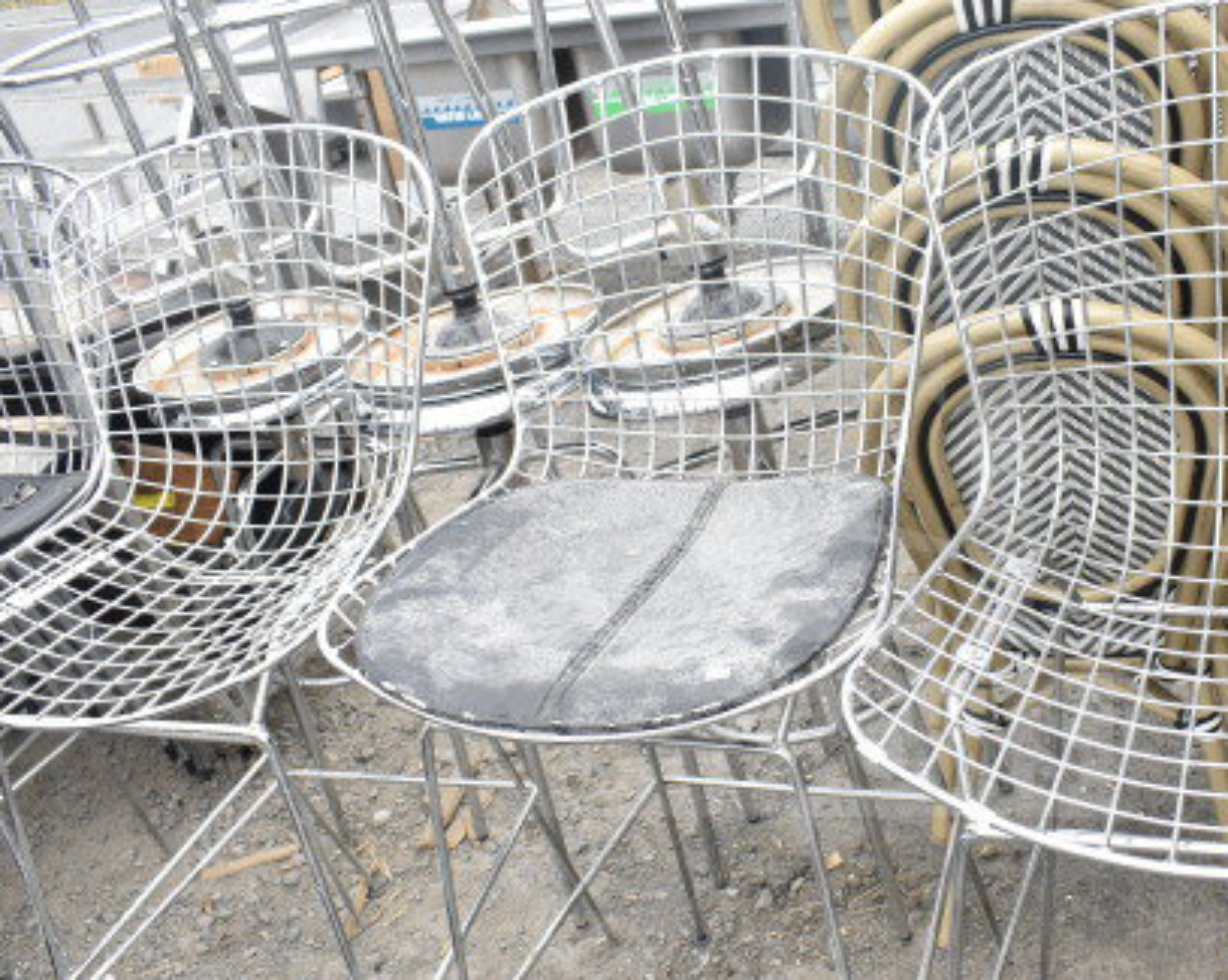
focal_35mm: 38
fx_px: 1380
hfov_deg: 47.5
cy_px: 577
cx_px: 772
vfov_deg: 39.0
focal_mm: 18
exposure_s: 1/100
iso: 200
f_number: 5
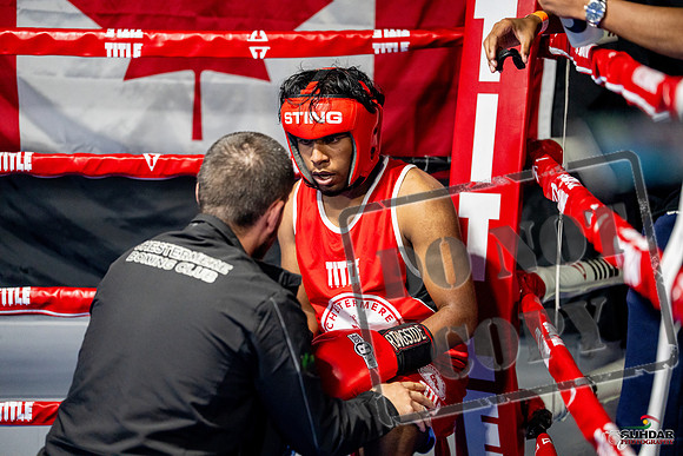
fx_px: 2087
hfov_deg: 18.6
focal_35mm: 110
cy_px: 228
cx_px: 342
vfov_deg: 12.5
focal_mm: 110
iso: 5000
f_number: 2
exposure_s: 1/800
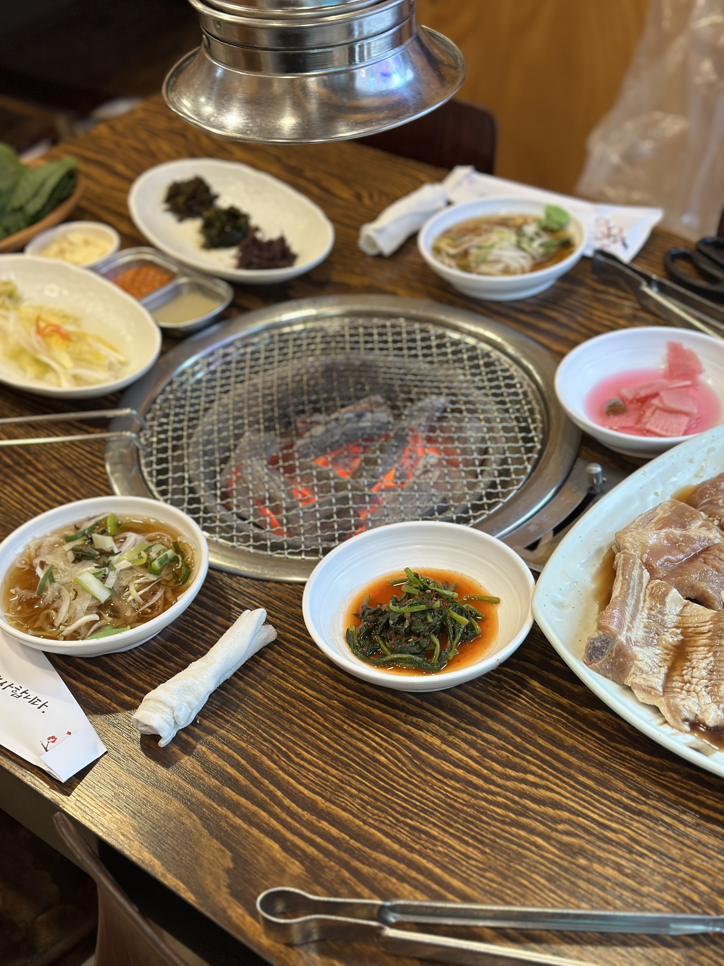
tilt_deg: -39.1
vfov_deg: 39.7
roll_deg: +5.0
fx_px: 1339
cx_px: 362
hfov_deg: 30.3
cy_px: 483
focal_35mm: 48
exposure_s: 1/60
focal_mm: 6.86
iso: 125
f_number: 1.78
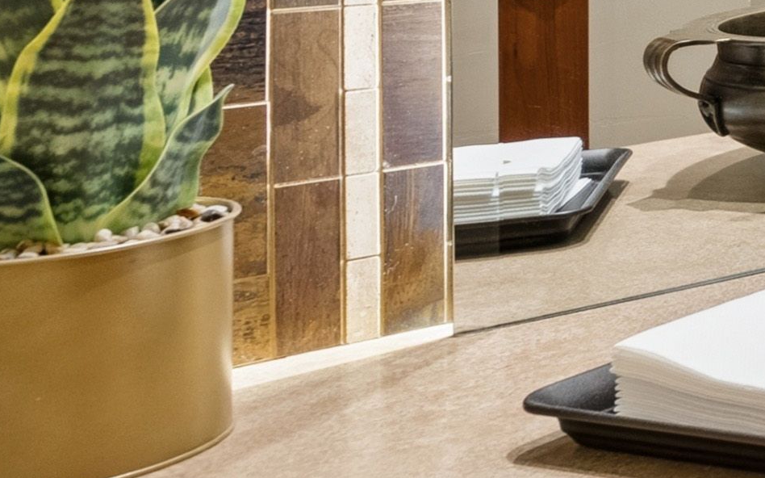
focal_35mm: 73
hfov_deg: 16.9
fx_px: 1522
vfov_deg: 16.6
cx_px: 1668
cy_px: -180
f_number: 8
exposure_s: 1/8
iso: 640
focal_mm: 16
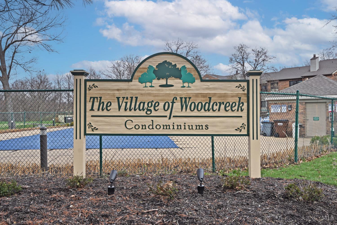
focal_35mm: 30
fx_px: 281
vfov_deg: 43.6
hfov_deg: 61.9
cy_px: 112
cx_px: 168
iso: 100
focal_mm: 30
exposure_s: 1/320
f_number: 7.1
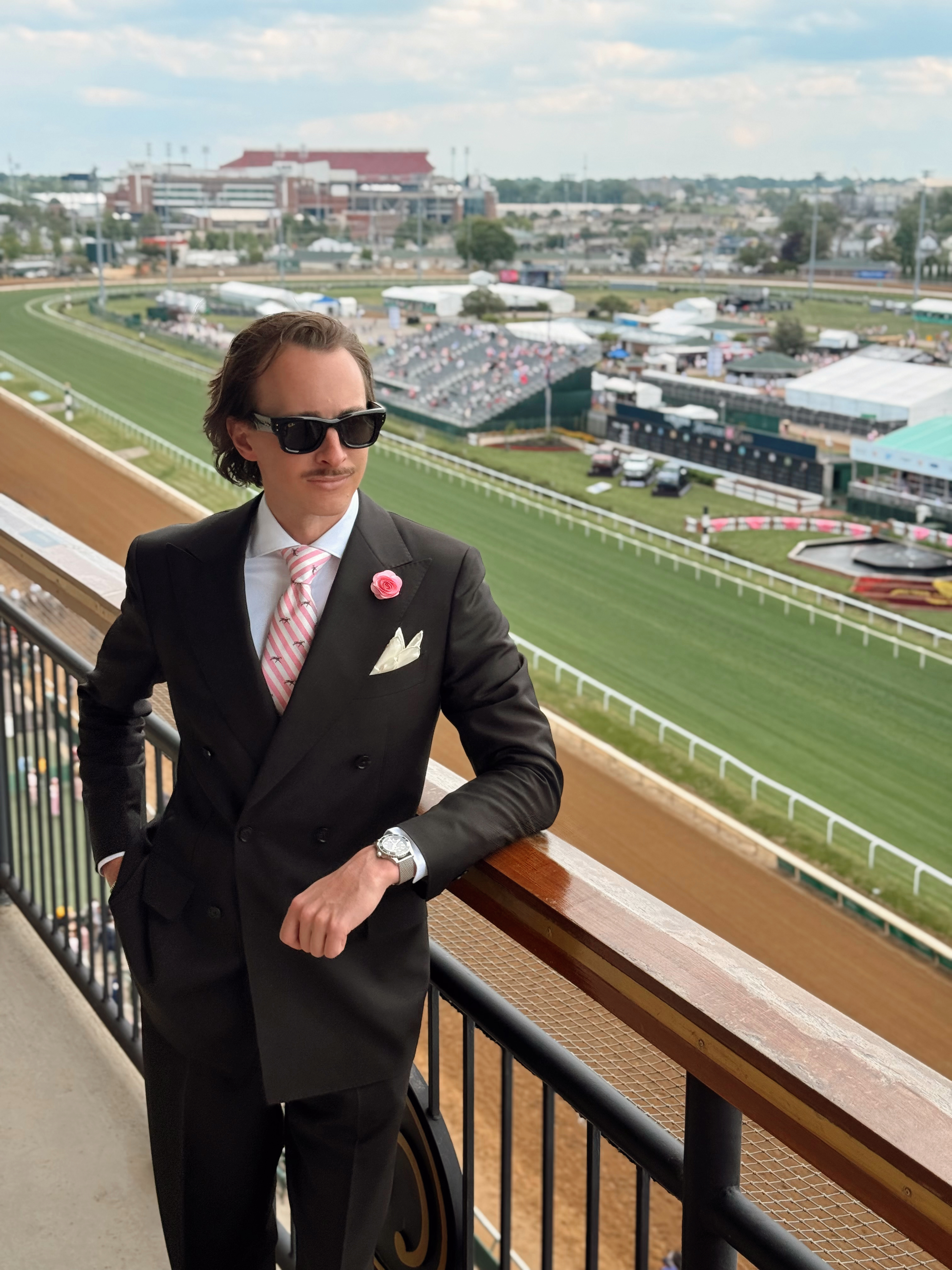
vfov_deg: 39.7
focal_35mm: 48
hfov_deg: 30.3
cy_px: 635
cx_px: 476
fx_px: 1760
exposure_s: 1/1795
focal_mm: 6.76
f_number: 1.78
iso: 80
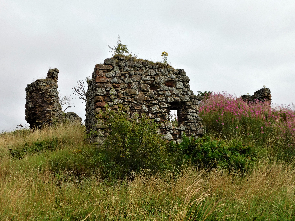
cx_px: 145
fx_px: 349
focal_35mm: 41
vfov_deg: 35.1
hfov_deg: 45.8
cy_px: 110
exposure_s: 1/800
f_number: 3.6
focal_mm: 7.1
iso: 125
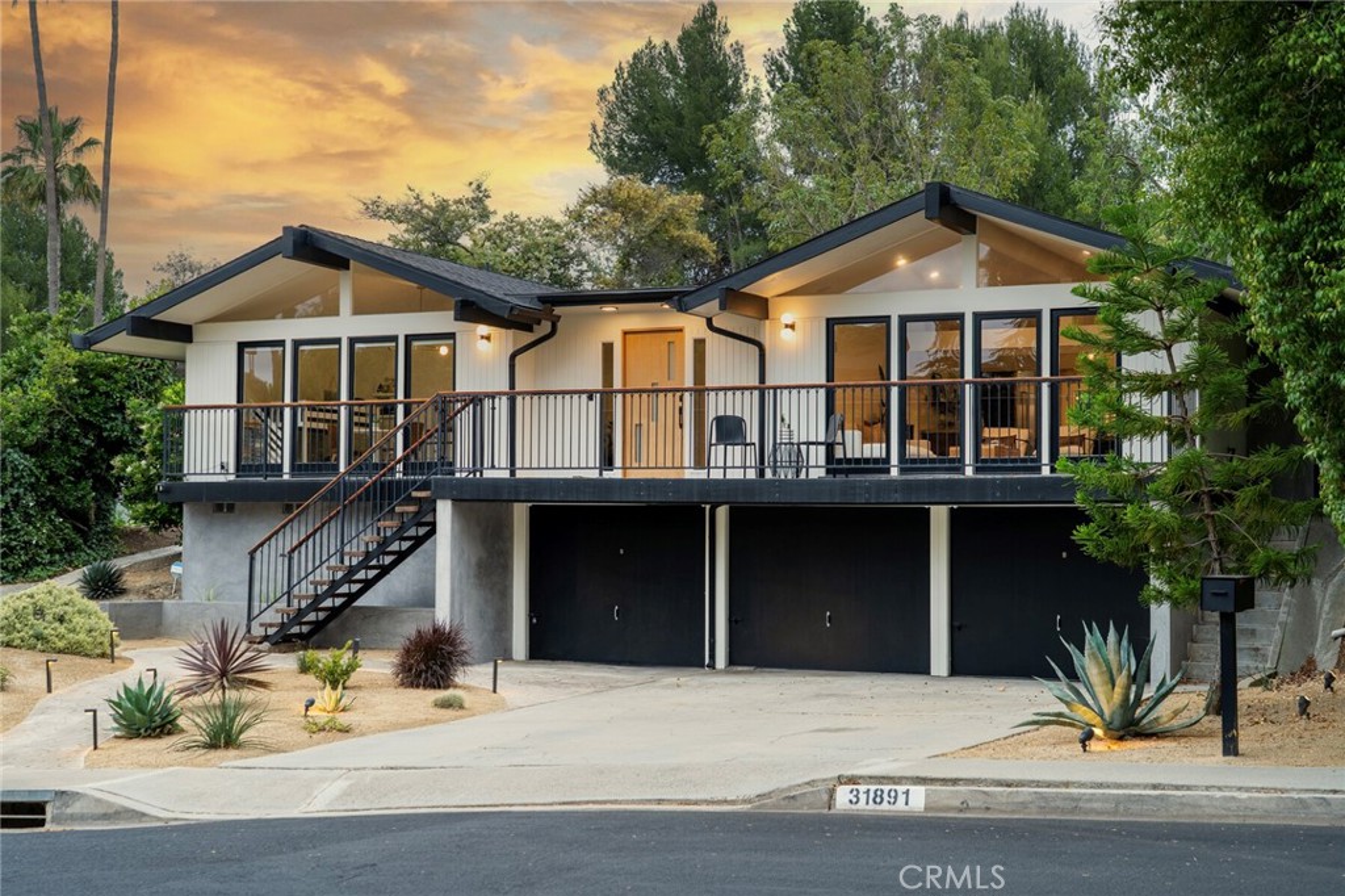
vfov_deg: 26.0
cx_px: 672
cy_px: 448
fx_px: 1942
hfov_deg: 38.2
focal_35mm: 52
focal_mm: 52
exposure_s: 1/60
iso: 500
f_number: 6.3
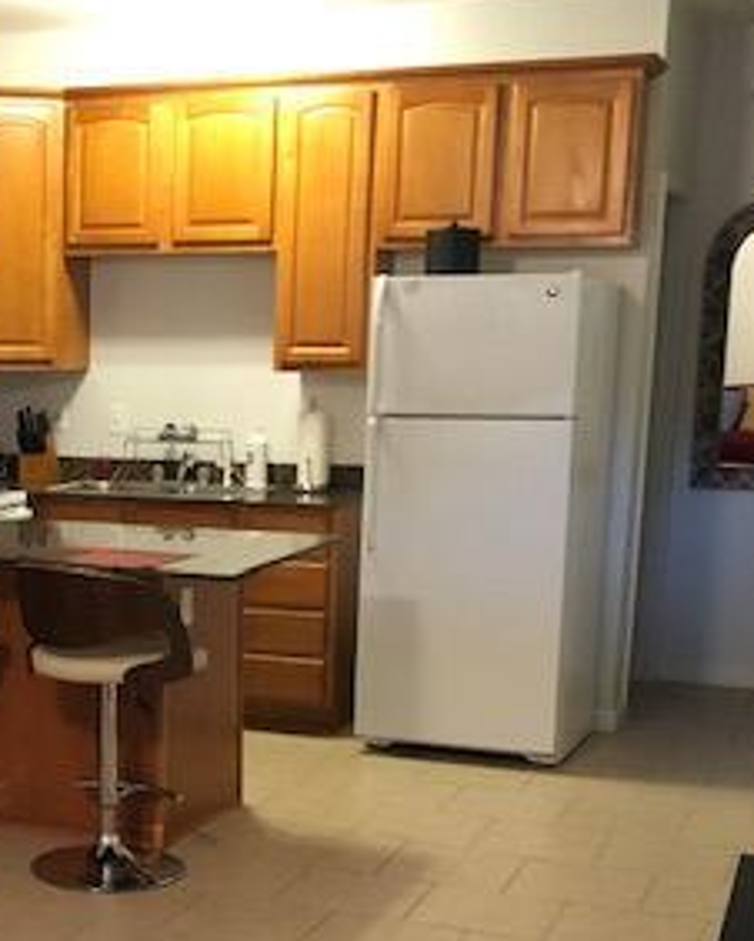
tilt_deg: -11.6
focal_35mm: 62
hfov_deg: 23.9
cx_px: 57
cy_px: 707
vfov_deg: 30.0
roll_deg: +0.6
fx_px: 1728
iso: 100
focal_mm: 3.99
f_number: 1.8
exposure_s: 1/12
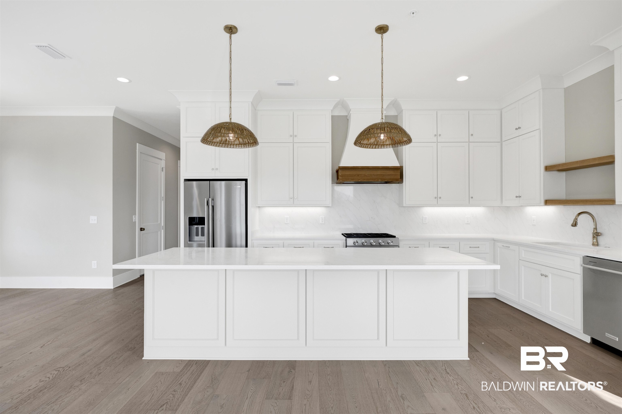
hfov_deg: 91.6
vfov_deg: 68.9
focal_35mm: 18
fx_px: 302
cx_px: 311
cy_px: 207
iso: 500
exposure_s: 1/60
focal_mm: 17.5
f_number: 11
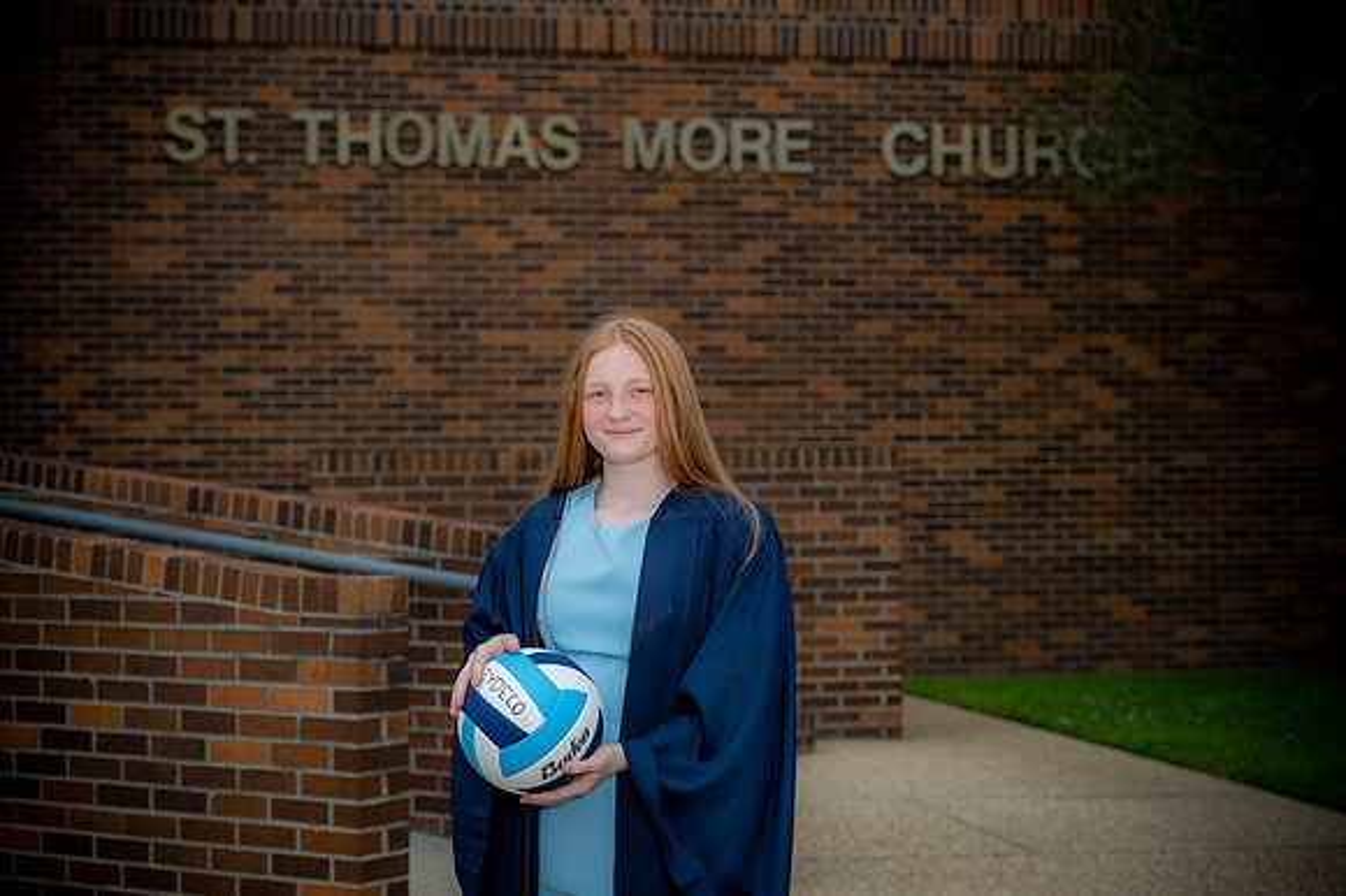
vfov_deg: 18.2
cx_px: 673
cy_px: 448
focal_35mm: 75
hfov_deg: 27.0
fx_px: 2802
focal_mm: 75
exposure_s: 1/250
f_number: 5
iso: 80
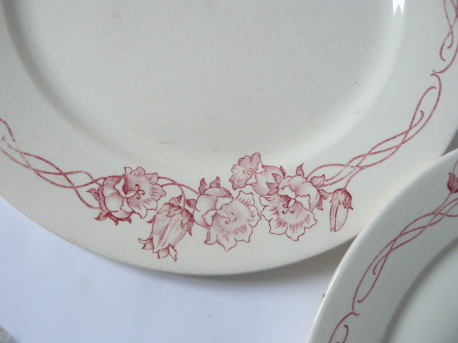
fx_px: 476
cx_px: 229
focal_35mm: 36
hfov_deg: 51.4
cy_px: 172
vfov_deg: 39.7
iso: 200
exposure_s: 1/15
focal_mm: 6
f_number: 2.8
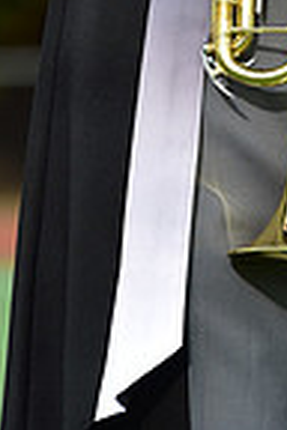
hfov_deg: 1.9
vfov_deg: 2.8
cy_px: -433
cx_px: 375
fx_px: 8669
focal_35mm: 725
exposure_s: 1/250
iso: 500
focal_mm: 180
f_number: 5
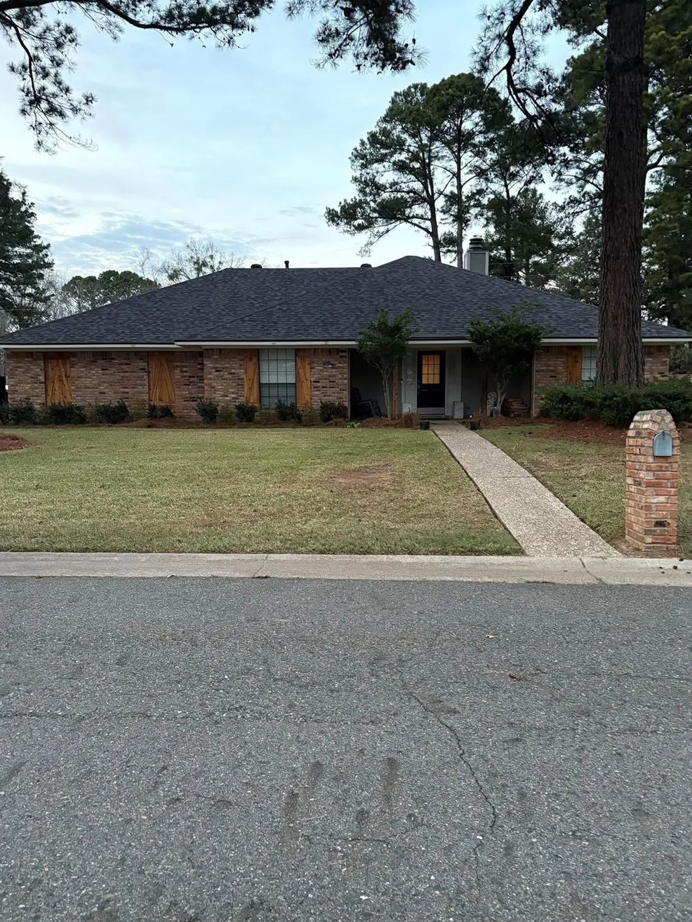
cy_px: 462
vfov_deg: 65.3
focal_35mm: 27
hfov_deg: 51.4
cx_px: 340
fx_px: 719
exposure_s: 1/60
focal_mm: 5.96
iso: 400
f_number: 1.6
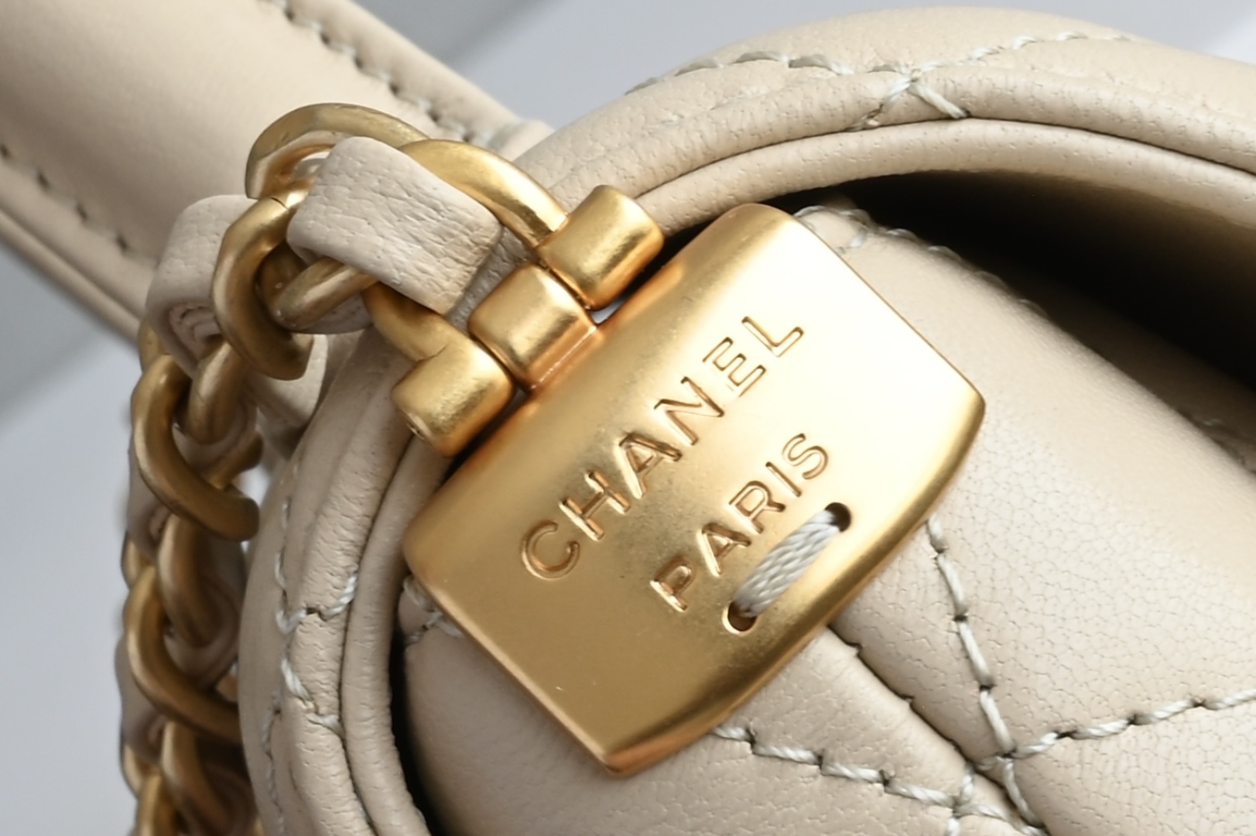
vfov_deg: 24.2
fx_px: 1953
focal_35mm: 56
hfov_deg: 35.7
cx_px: 628
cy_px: 418
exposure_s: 1/15
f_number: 20
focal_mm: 56
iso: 250
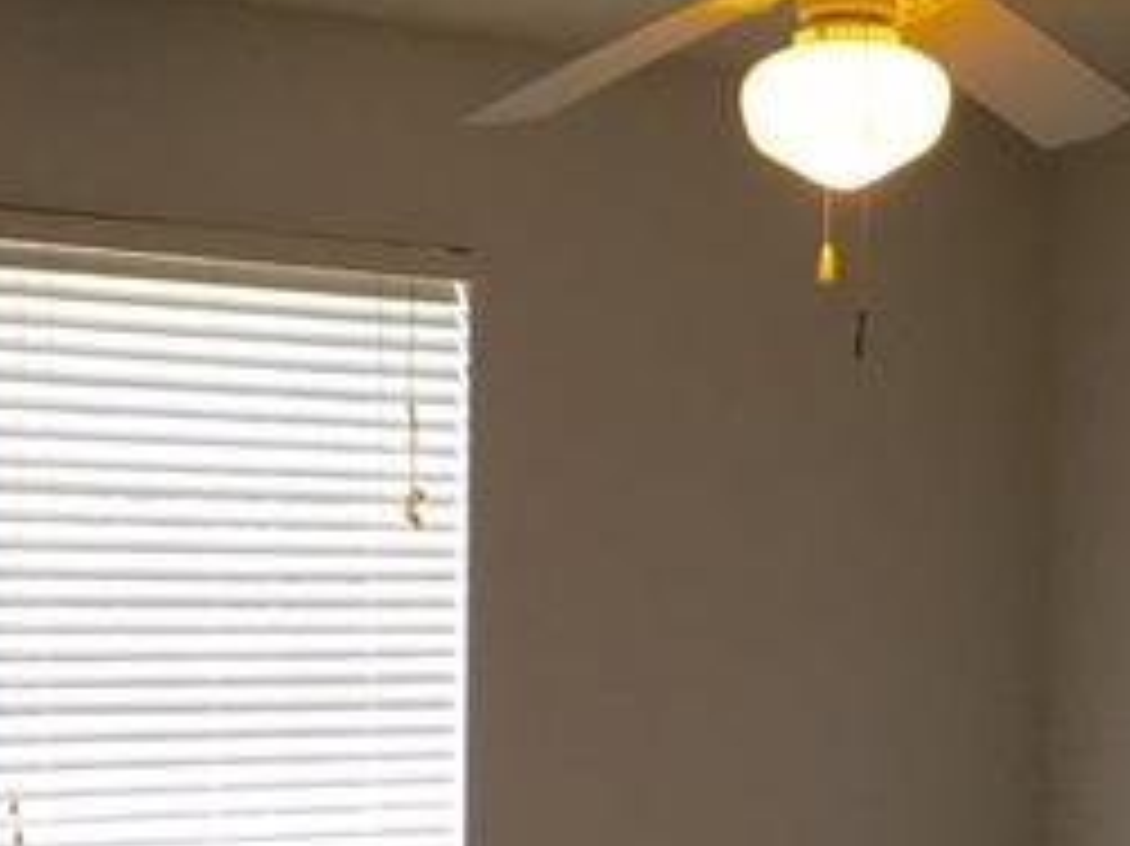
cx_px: 671
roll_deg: -1.6
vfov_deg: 19.6
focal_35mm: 74
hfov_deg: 26.3
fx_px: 2414
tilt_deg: -2.3
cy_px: 711
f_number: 2.2
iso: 25
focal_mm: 4.15
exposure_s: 1/40
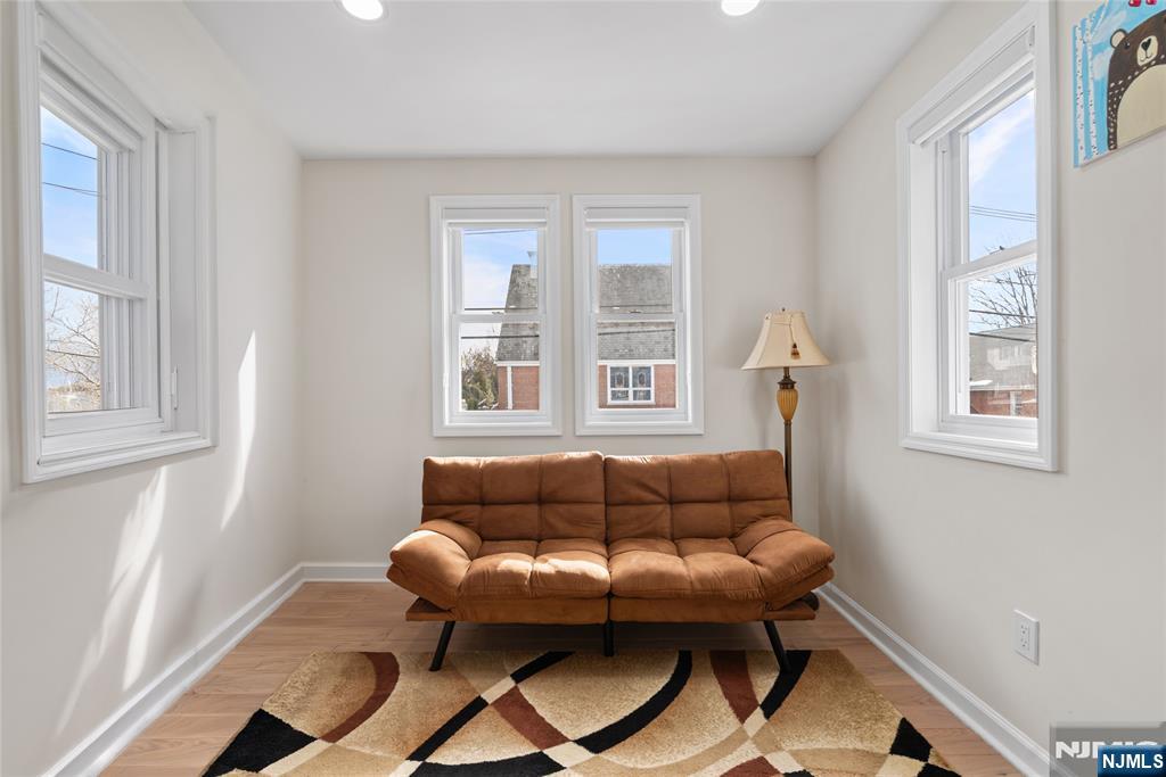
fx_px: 518
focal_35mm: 16
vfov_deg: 73.8
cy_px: 388
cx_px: 583
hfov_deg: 96.7
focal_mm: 16
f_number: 8
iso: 100
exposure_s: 1/2.5
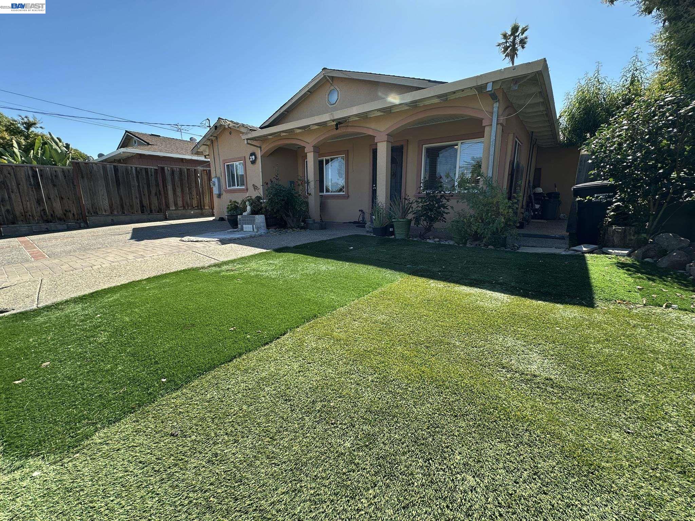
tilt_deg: -11.6
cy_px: 260
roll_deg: +0.8
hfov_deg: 102.1
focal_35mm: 14
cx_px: 348
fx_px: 281
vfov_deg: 85.7
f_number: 2.2
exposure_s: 1/493
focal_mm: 2.22
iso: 40
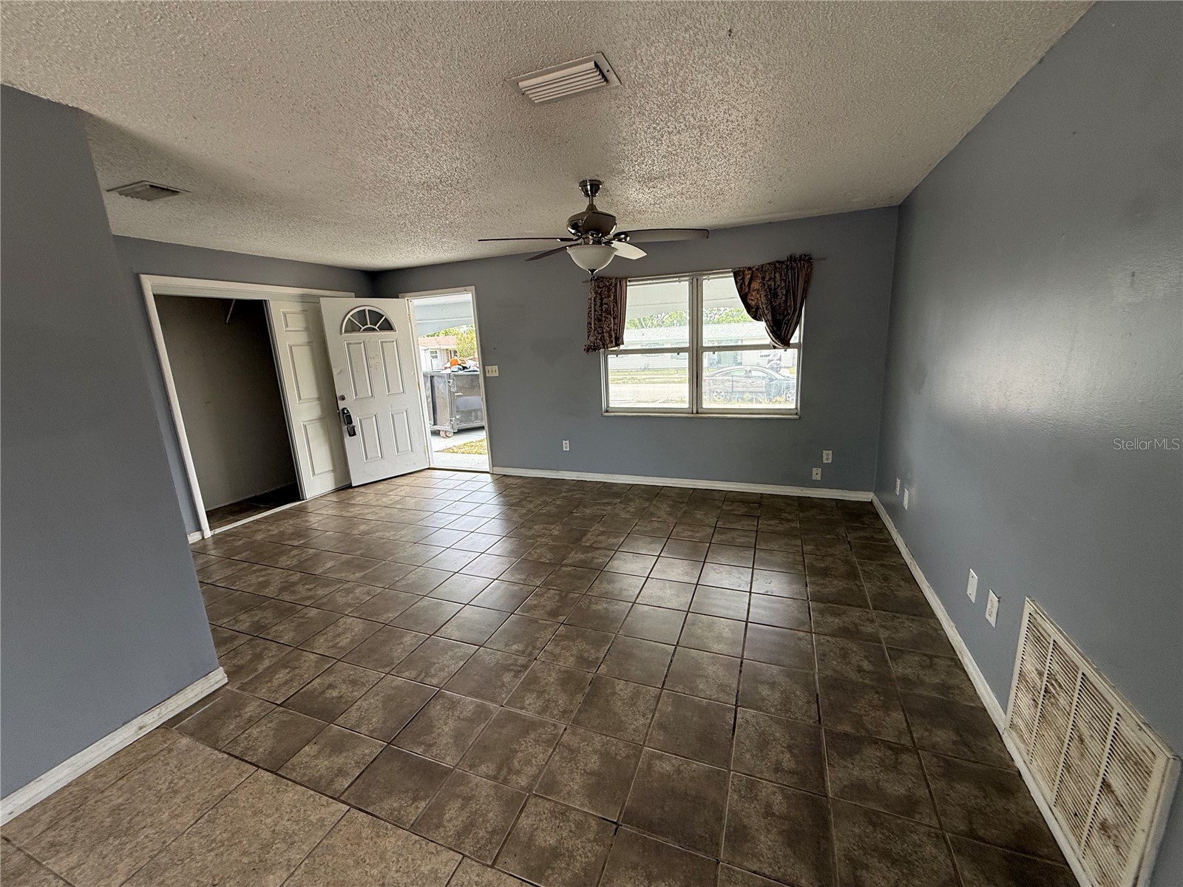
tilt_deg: -12.7
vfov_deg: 85.7
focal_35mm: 14
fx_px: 478
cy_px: 444
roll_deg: +2.1
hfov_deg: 102.1
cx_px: 592
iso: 64
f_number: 2.2
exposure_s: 1/196
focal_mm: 2.22
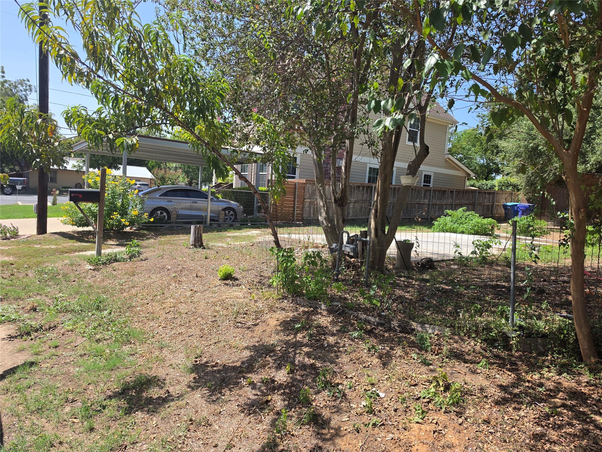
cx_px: 301
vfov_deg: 58.9
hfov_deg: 73.9
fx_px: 400
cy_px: 226
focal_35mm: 23
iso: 64
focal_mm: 6.5
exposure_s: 1/3579
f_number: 1.4
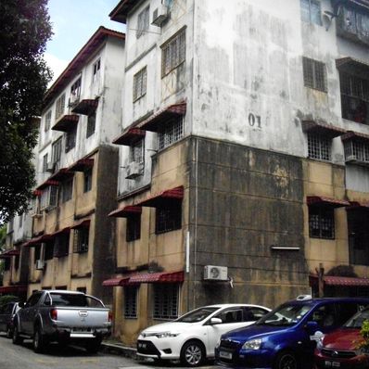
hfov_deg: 37.6
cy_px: 184
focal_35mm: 45
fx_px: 543
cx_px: 187
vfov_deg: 37.6
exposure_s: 1/1600
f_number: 8
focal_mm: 7.9
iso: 1600
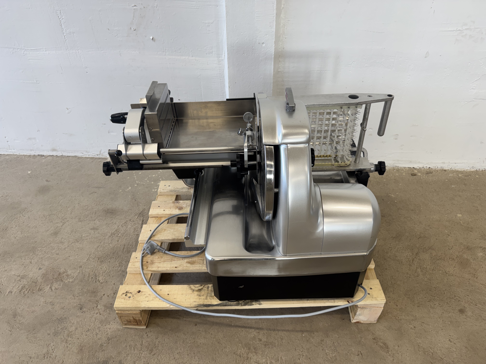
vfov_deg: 56.8
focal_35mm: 24
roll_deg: +1.8
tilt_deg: -38.2
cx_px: 243
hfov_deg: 71.6
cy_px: 182
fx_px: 337
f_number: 1.78
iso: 100
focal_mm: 6.76
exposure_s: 1/100
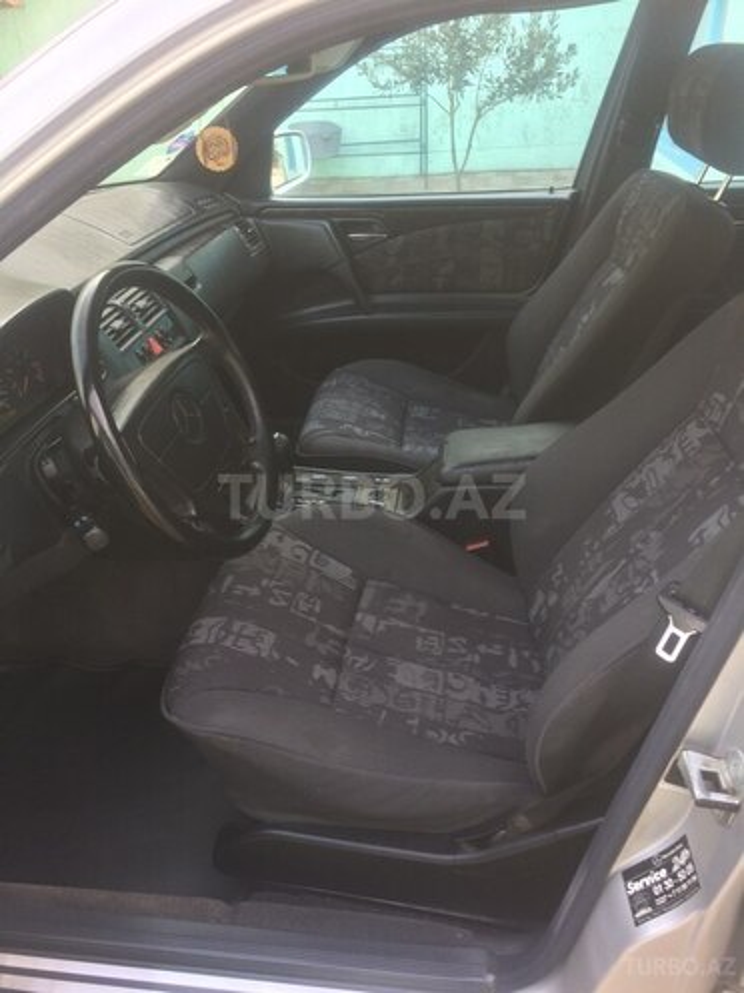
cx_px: 372
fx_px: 831
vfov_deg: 61.7
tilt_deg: -32.0
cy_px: 496
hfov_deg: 48.2
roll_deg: +2.7
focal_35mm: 29
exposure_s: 1/33
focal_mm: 4.15
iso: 40
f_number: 2.2
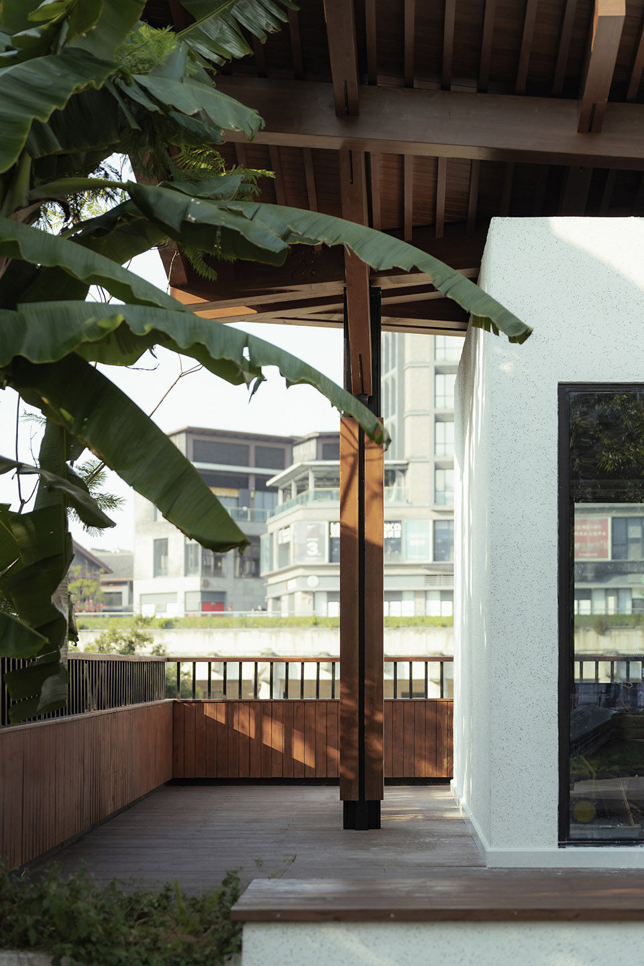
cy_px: 483
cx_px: 322
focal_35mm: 64
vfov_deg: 31.4
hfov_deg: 21.2
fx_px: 1717
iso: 200
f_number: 2.8
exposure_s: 1/800
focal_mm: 64
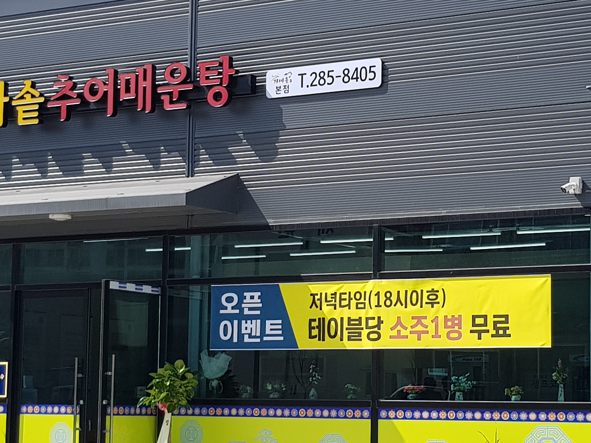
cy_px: 257
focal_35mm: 47
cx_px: 324
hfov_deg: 40.4
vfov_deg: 30.8
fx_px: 803
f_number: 1.7
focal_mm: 4.3
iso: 40
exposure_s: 1/2280
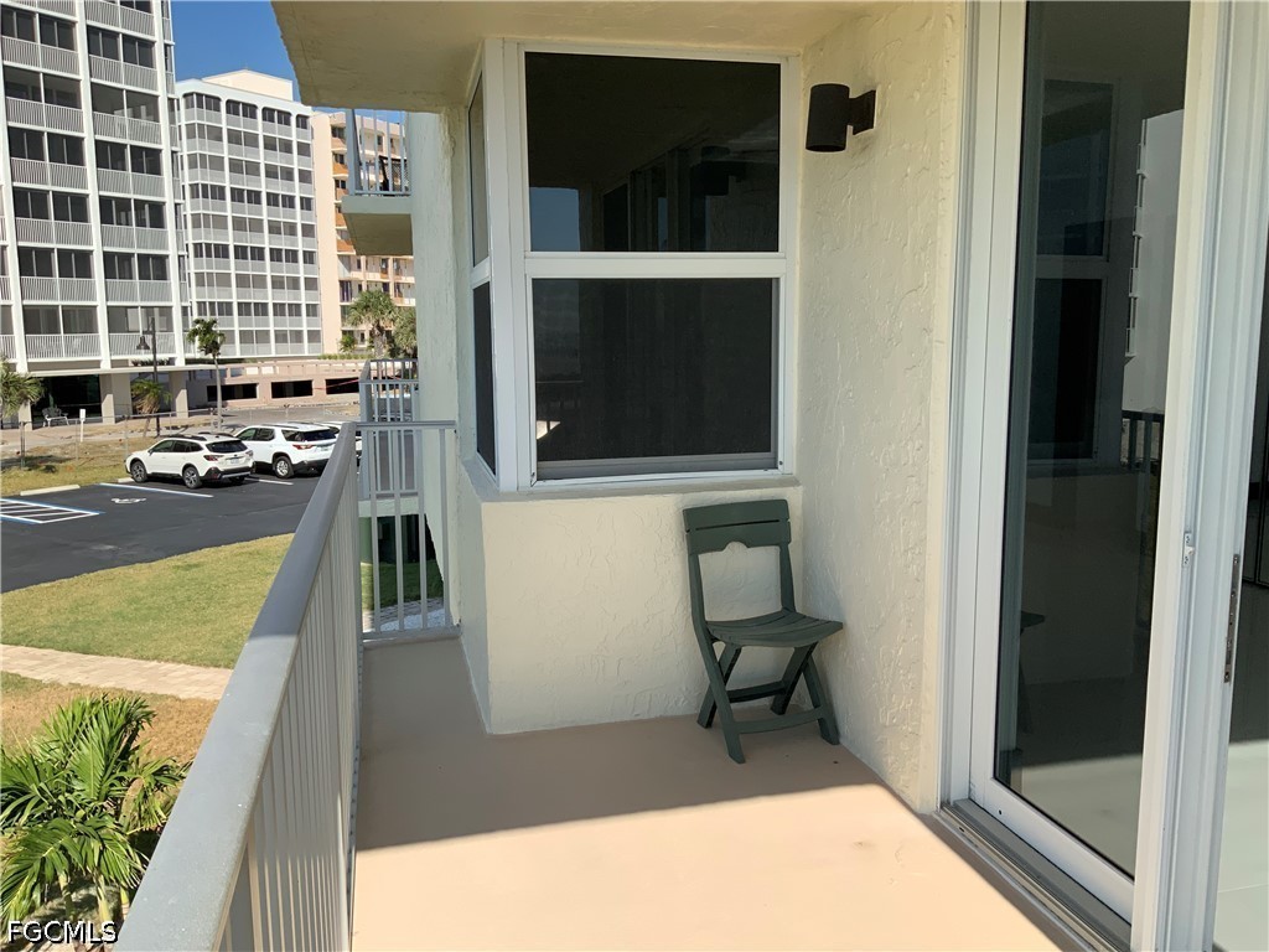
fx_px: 1063
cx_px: 634
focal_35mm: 29
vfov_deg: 48.2
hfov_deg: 61.7
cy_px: 476
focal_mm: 3
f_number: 1.8
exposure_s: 1/1848
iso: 16
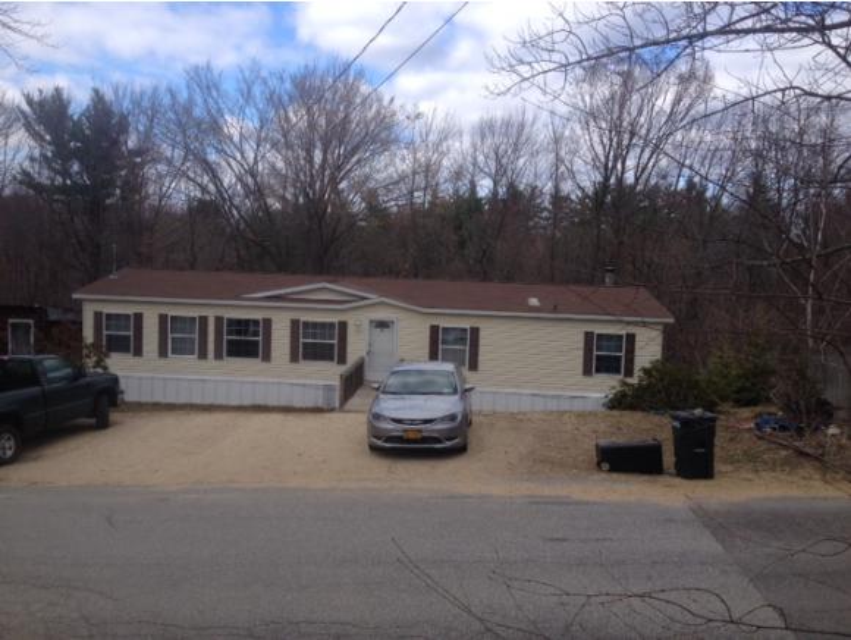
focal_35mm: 35
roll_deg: -3.5
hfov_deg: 52.6
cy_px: 320
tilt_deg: -5.1
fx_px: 861
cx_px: 426
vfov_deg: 40.8
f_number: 2.4
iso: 50
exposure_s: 1/1042
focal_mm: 4.28
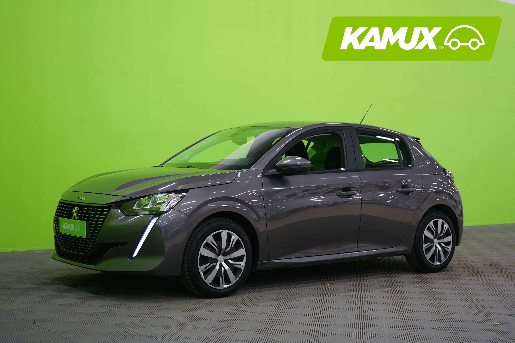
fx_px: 758
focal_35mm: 53
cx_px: 258
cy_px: 172
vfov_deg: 25.5
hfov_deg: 37.5
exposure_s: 1/8
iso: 400
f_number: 5
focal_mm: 53
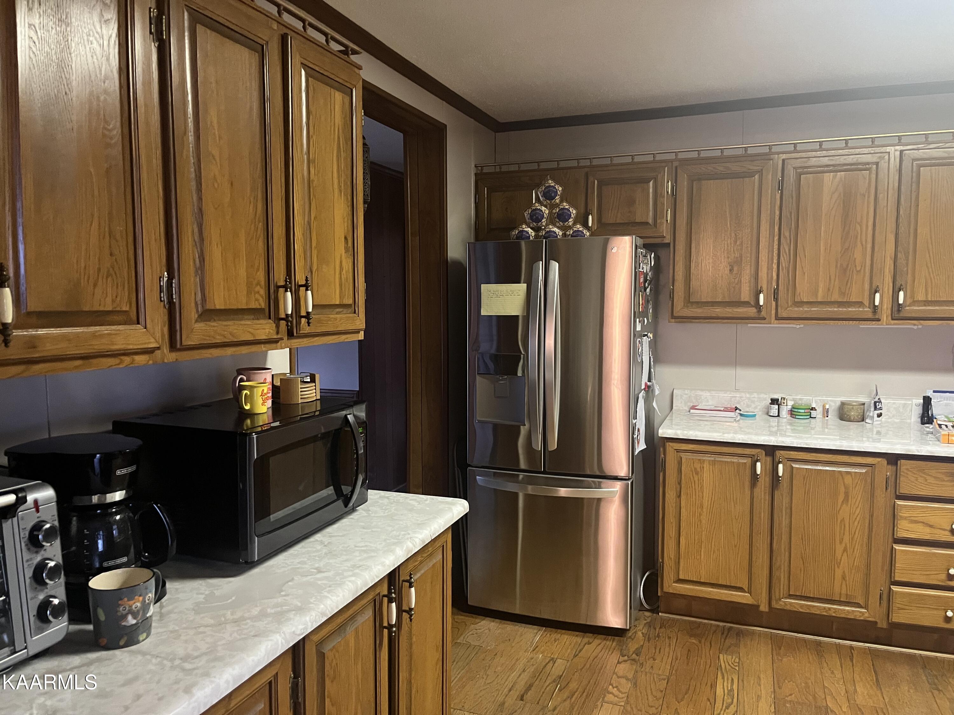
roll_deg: +1.2
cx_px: 477
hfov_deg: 67.3
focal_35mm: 26
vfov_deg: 53.1
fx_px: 717
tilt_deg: -4.0
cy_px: 358
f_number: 1.6
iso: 500
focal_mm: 5.1
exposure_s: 1/40
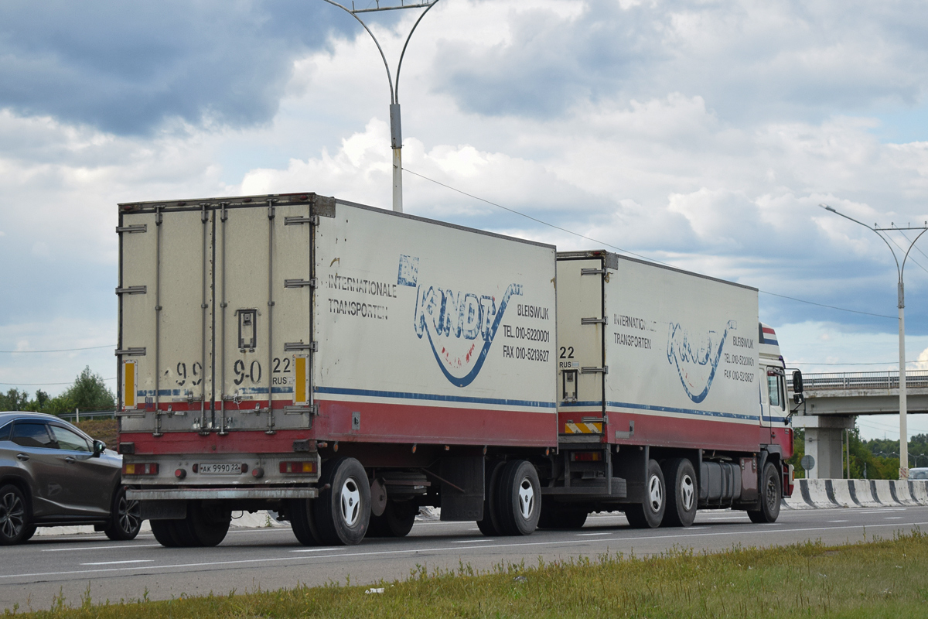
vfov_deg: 18.9
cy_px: 310
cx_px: 464
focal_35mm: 72
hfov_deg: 28.1
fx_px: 1856
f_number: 6.3
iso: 400
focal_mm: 48
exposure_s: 1/1000
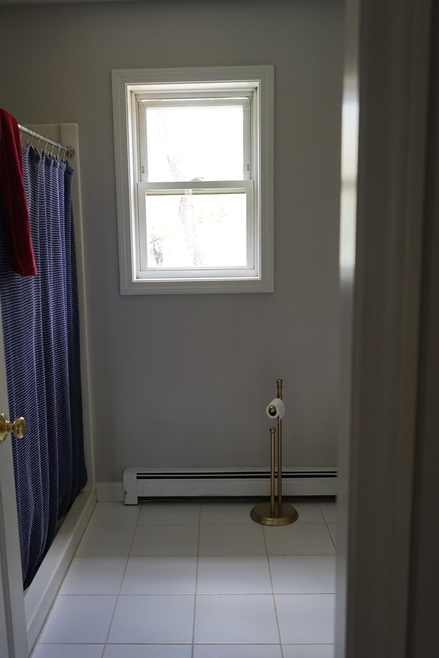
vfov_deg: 54.4
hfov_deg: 37.8
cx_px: 198
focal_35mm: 35
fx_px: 640
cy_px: 354
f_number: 4
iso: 1000
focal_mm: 29
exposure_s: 1/160
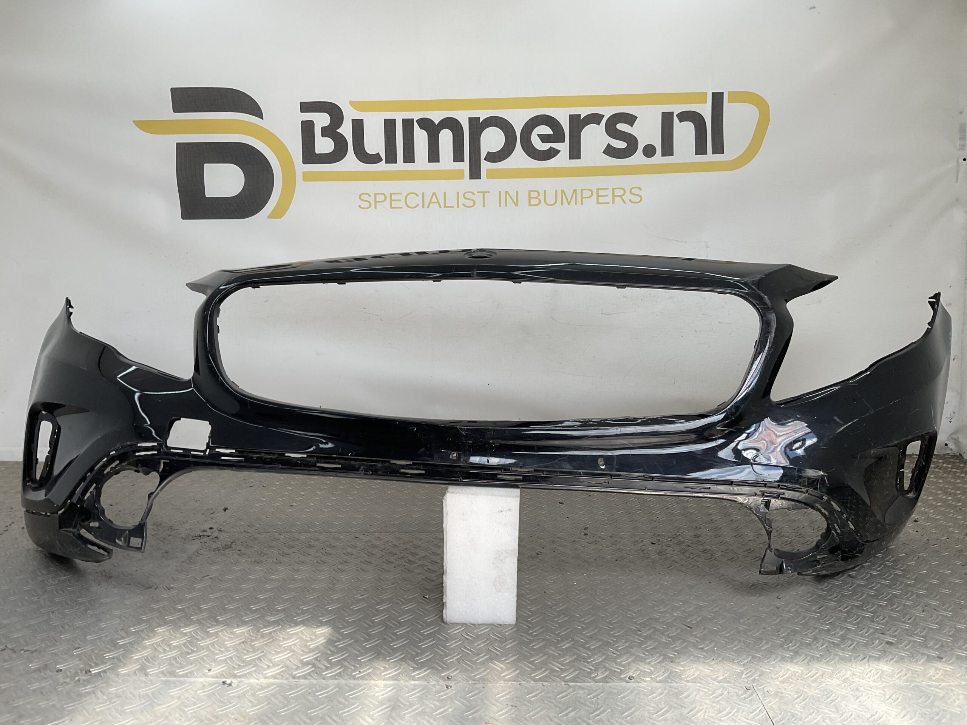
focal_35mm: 29
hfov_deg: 61.7
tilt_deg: -9.8
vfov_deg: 48.2
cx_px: 484
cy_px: 362
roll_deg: -1.0
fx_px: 810
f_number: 1.8
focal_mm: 3
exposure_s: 1/446
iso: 16
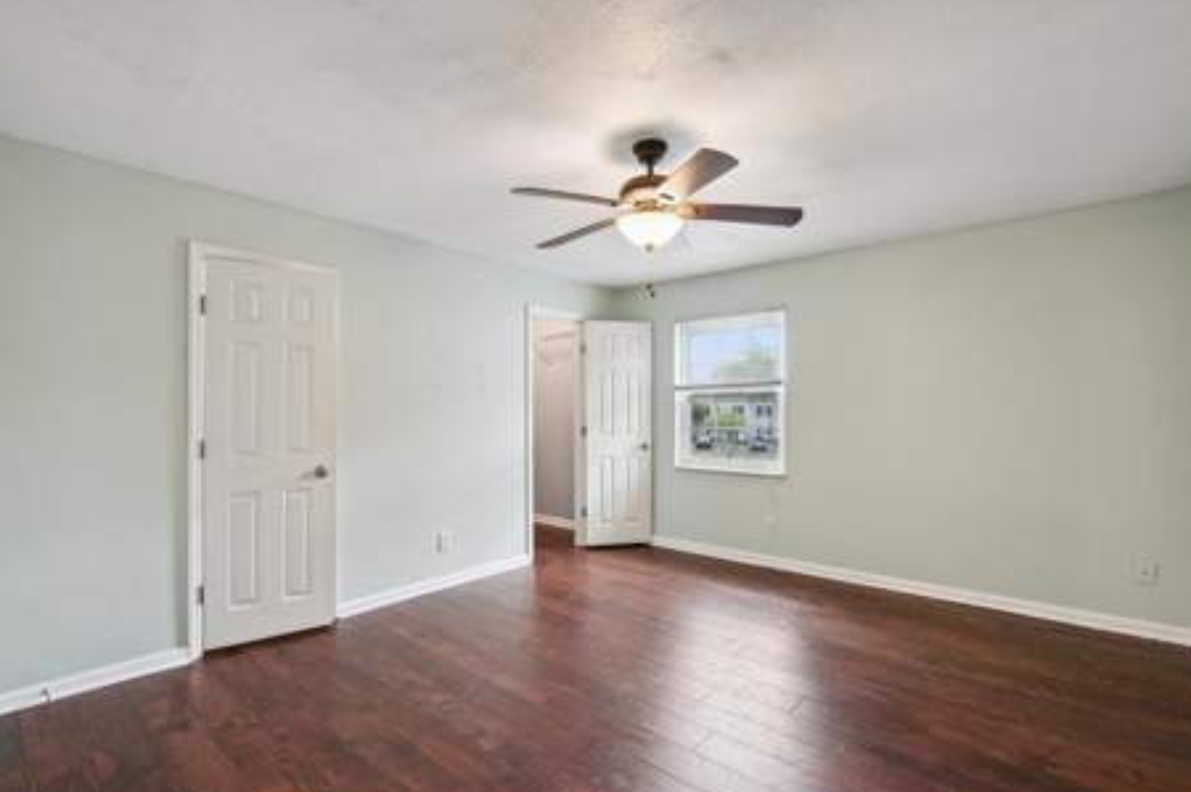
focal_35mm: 17
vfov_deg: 71.8
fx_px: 546
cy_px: 404
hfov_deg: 94.9
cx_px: 590
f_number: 9
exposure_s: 1/2.5
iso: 200
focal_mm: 15.5
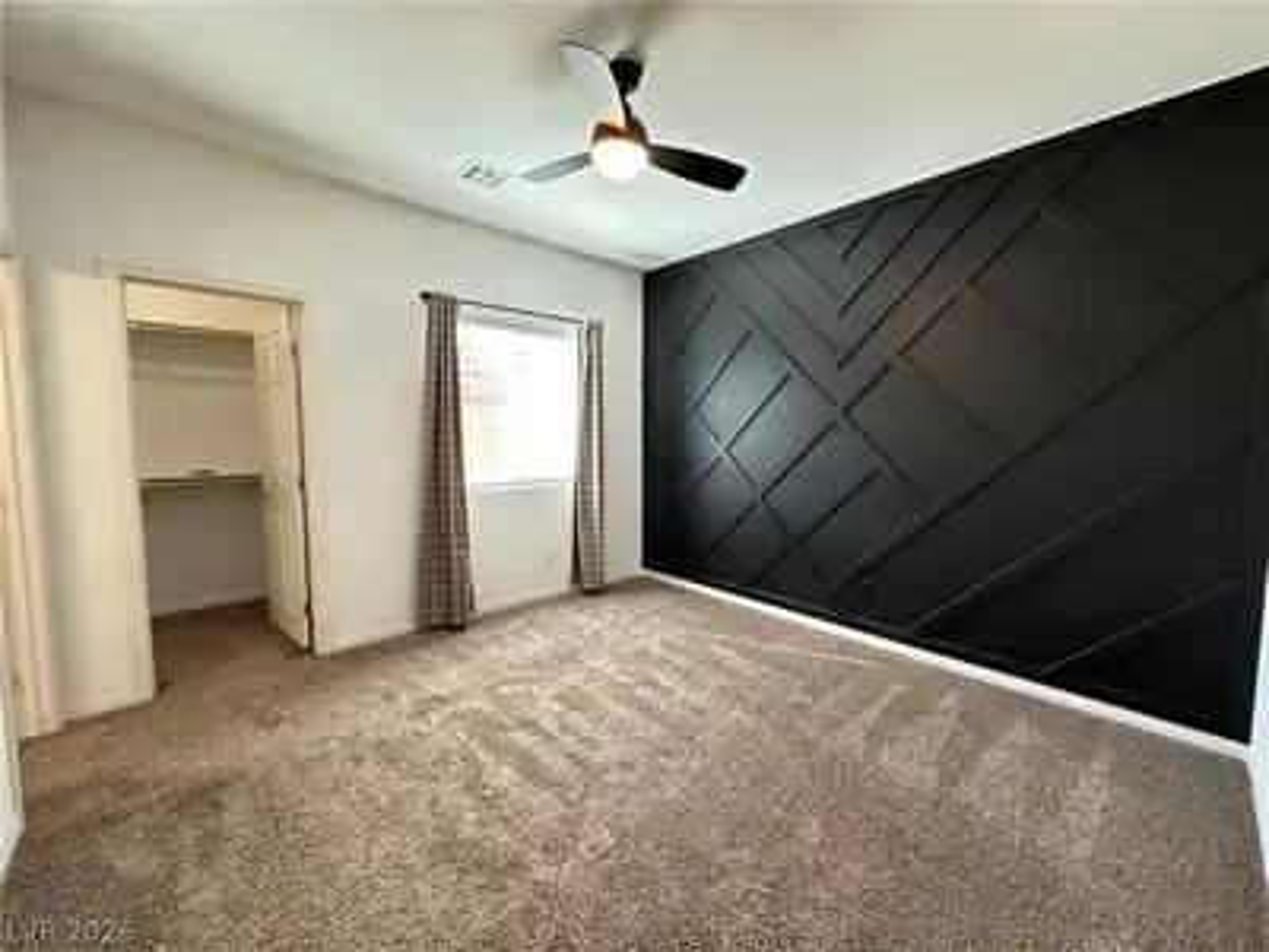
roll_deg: -0.5
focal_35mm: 14
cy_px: 476
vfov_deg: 85.7
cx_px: 634
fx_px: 513
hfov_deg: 102.1
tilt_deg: -4.8
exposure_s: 1/120
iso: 250
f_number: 2.2
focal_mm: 2.22
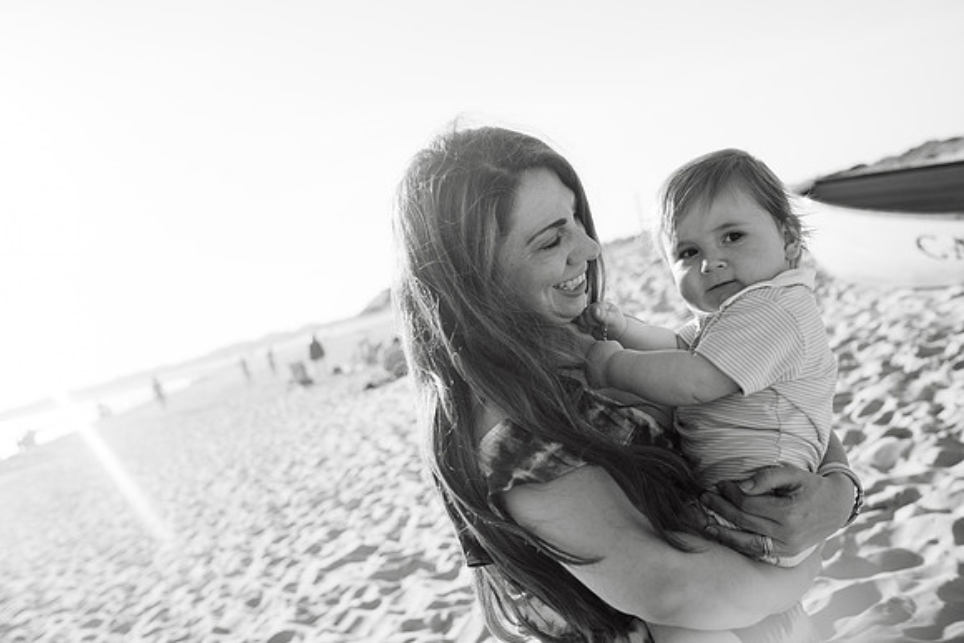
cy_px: 322
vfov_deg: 37.9
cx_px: 482
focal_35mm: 35
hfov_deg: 54.4
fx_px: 937
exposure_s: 1/800
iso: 160
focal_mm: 35
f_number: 4
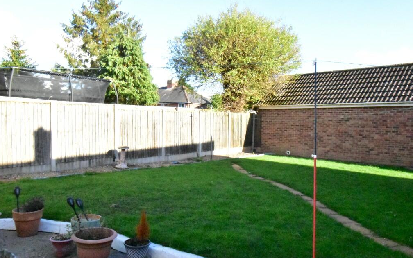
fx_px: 332
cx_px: 206
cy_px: 137
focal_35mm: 30
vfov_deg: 42.4
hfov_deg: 63.7
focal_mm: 19
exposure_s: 1/800
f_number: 25
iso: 25600
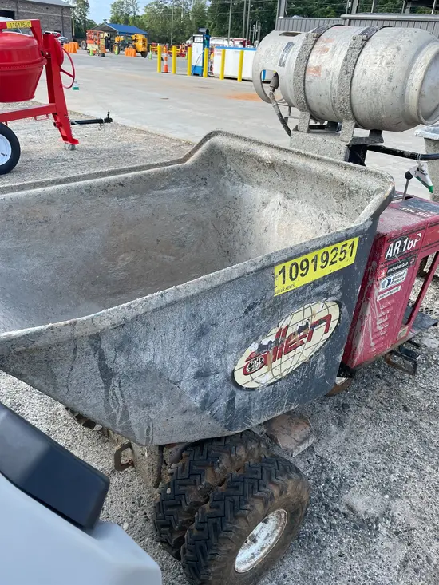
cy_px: 292
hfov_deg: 53.1
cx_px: 220
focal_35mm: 26
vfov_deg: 67.3
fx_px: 440
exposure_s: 1/1531
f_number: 1.6
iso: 50
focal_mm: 4.2
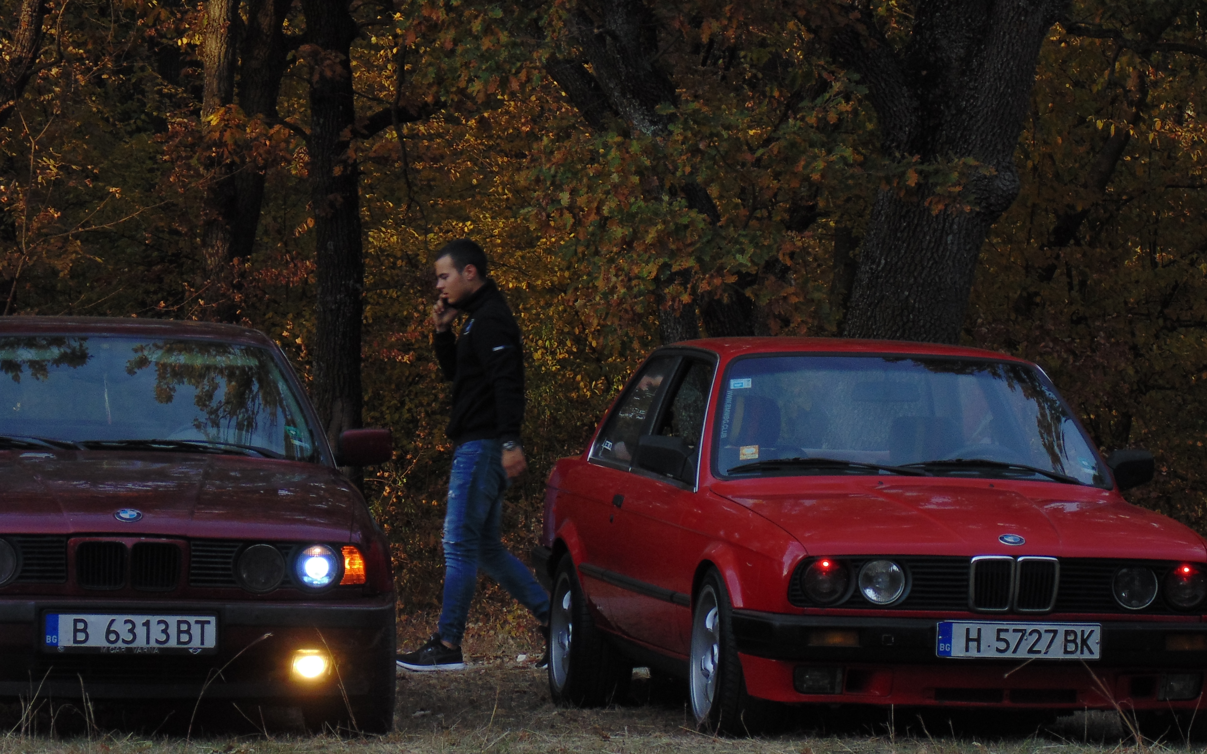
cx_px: 581
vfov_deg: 8.2
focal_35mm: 159
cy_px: 501
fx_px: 5230
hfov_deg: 13.2
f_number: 4.8
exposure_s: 1/100
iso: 80
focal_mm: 21.3
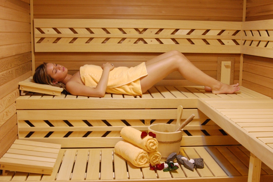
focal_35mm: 42
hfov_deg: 46.4
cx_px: 136
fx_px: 318
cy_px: 91
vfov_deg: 31.8
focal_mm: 28
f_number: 18
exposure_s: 1/1.3
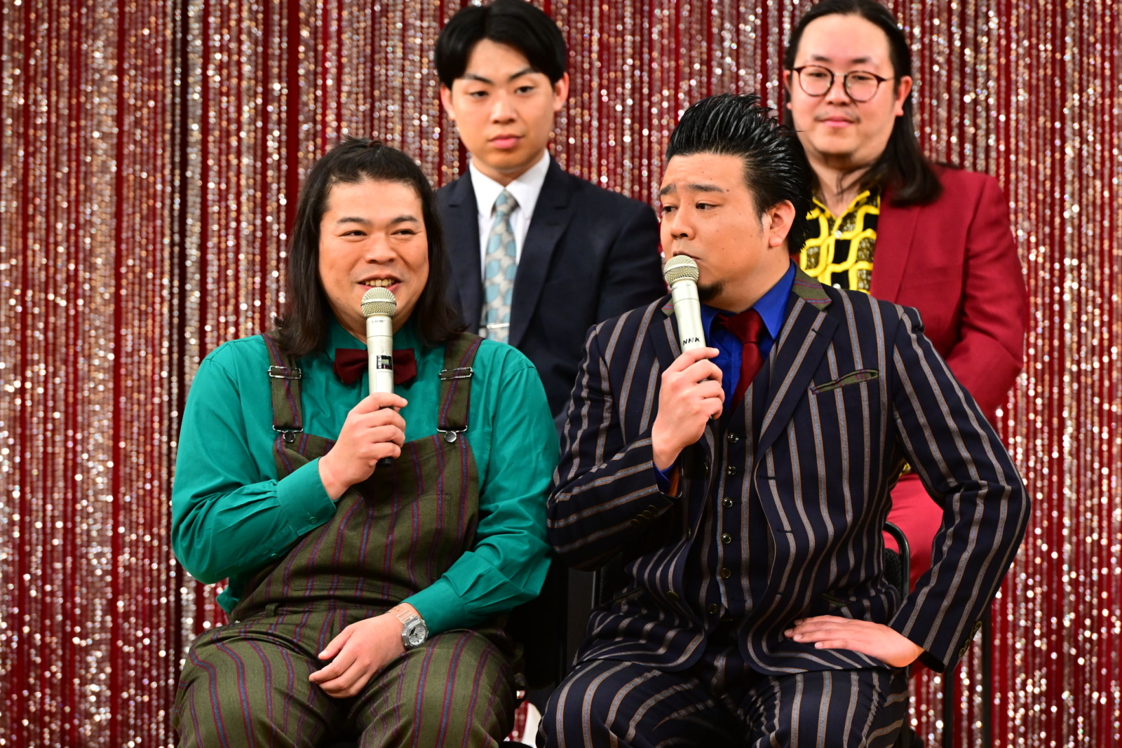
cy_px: 374
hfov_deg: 6.9
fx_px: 9350
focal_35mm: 300
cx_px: 561
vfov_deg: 4.6
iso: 1250
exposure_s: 1/200
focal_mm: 200
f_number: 4.5
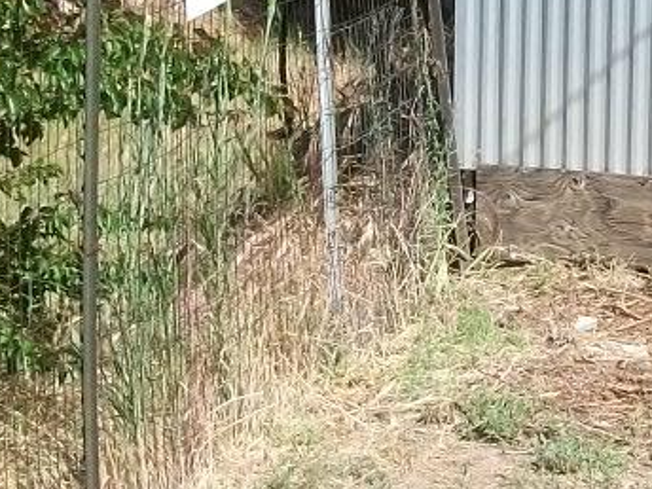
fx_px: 2241
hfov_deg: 15.5
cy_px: 68
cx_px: 912
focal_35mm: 119
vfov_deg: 12.4
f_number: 5.5
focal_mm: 5.7
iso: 80
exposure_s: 1/320
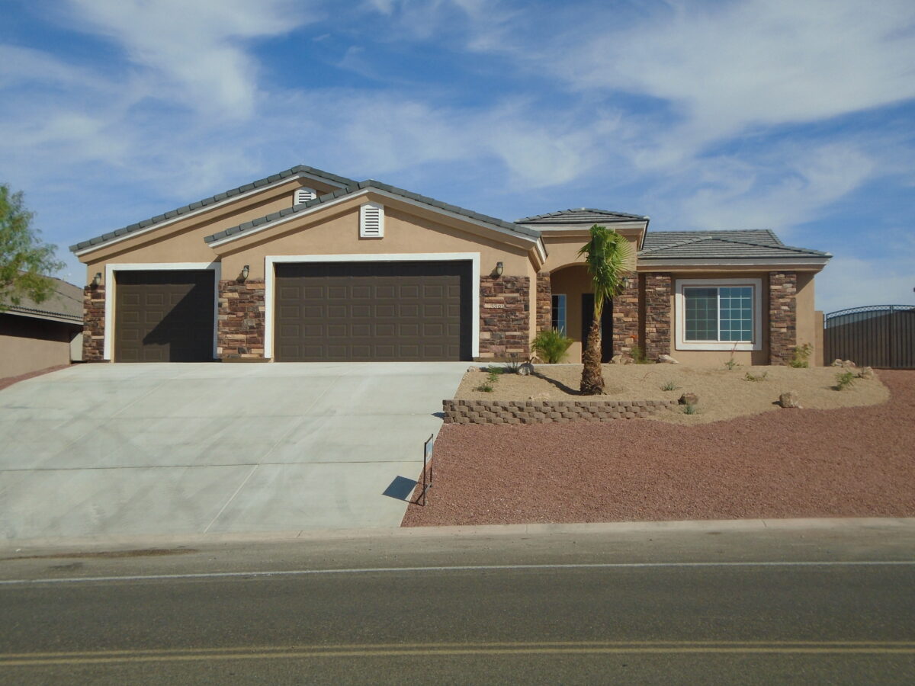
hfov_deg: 44.8
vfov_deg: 34.3
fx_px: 1110
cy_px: 343
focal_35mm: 42
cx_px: 458
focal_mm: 7.4
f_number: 10.3
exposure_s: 1/250
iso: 100
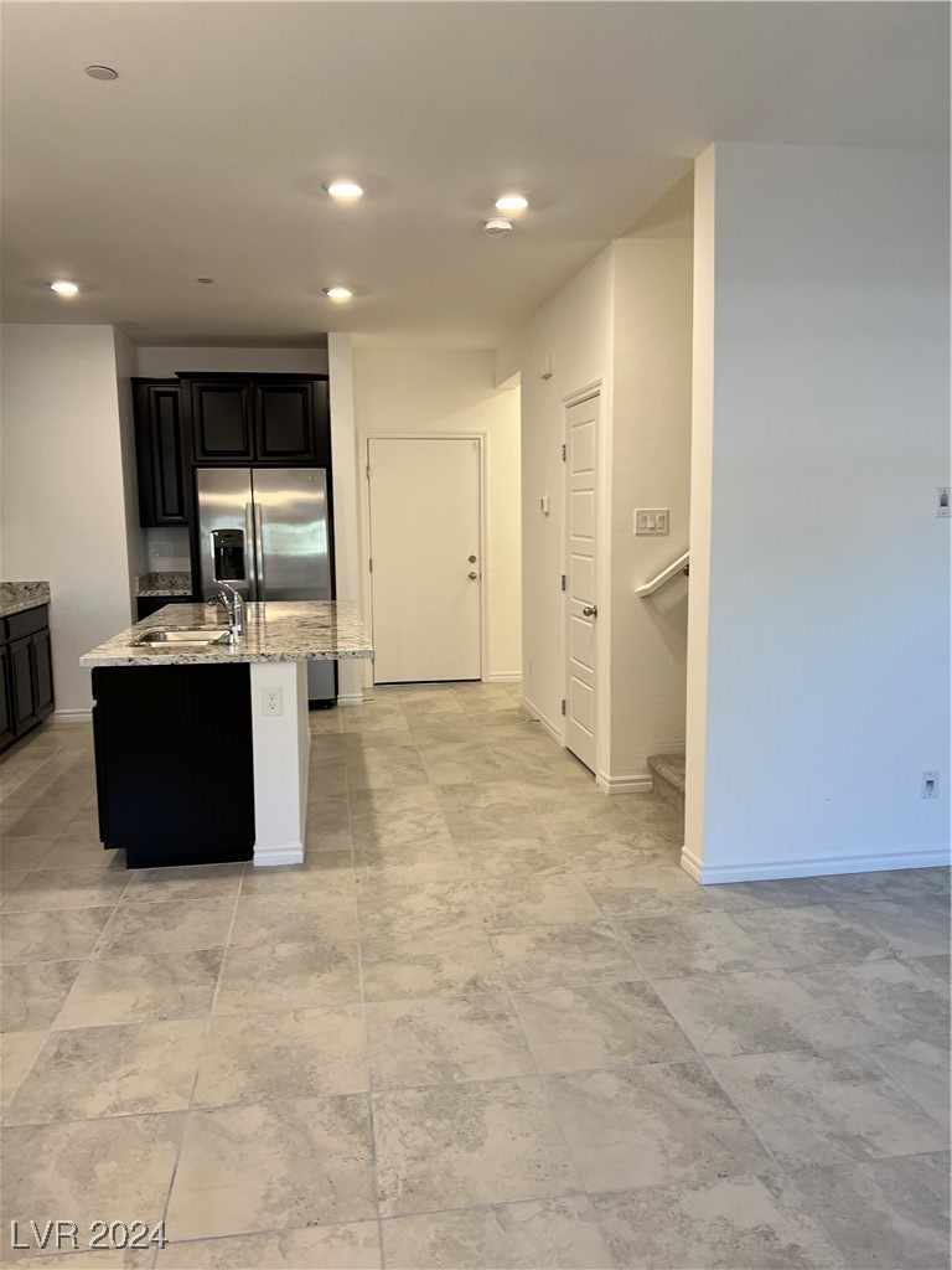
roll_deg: +1.0
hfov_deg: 53.1
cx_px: 476
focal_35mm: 26
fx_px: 953
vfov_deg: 67.3
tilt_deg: -7.0
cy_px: 635
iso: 100
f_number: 1.5
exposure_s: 1/120
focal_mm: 5.7
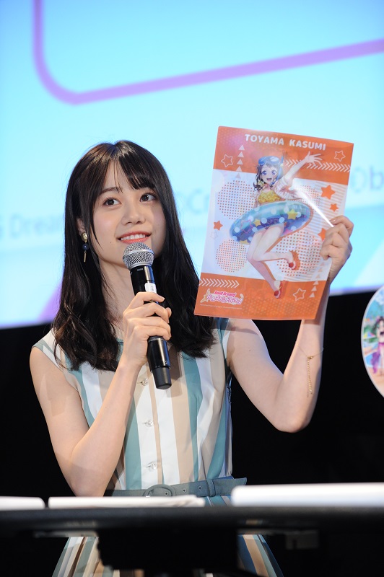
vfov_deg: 16.4
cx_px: 192
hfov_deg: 10.9
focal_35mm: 125
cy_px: 288
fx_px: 2003
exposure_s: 1/125
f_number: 4
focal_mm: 125
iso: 3200
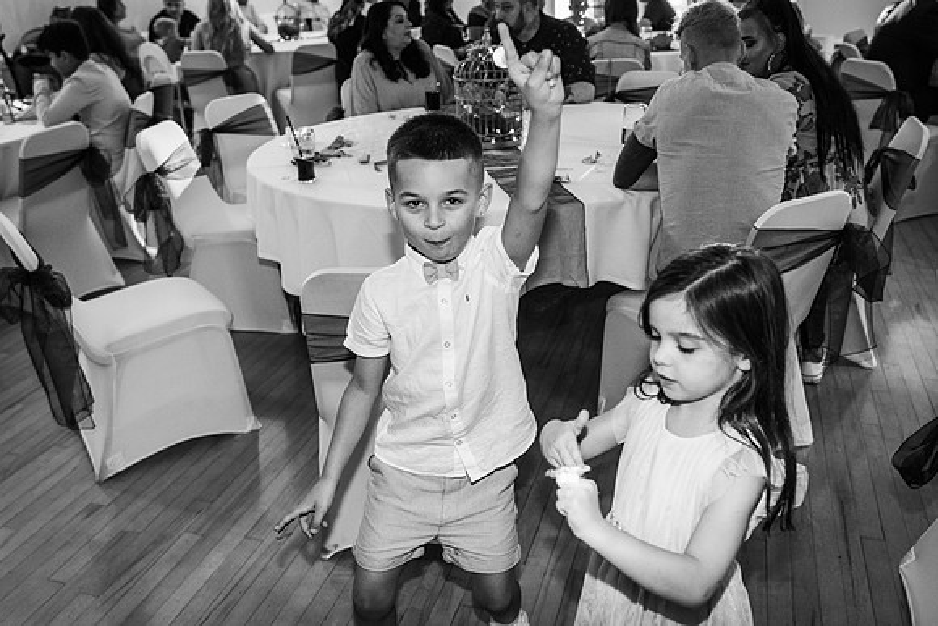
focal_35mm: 30
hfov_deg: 61.9
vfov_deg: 43.6
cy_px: 313
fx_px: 782
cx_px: 469
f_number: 2.2
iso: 640
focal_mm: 20
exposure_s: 1/60
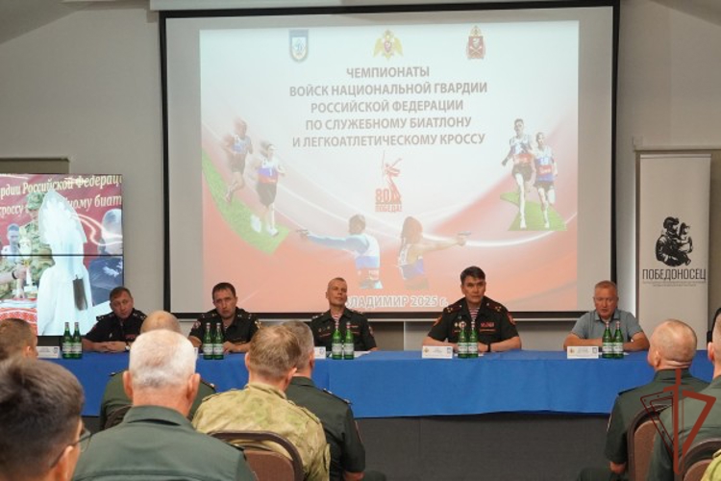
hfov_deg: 55.1
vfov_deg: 38.4
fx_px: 691
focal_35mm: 34
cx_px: 360
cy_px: 240
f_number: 4
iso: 1600
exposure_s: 1/160
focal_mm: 23
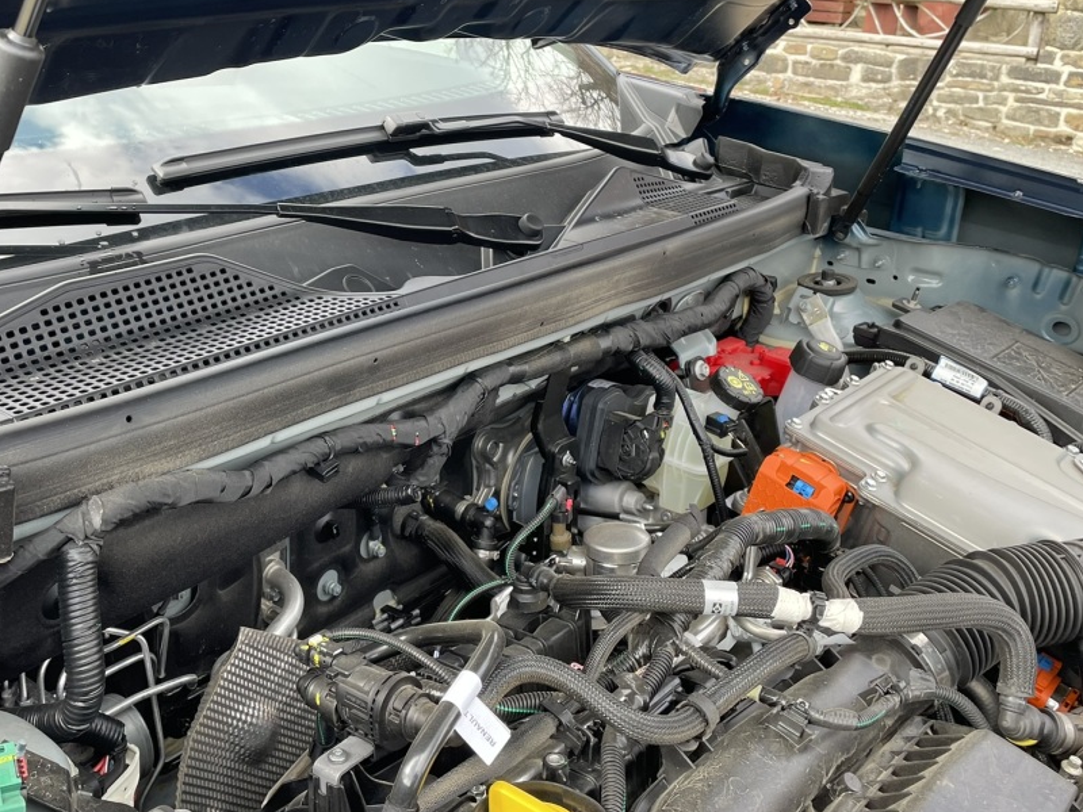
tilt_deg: -12.3
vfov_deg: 36.5
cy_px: 277
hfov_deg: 47.4
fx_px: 1220
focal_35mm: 39
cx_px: 406
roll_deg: -3.5
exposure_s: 1/151
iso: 32
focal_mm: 4.2
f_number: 1.6
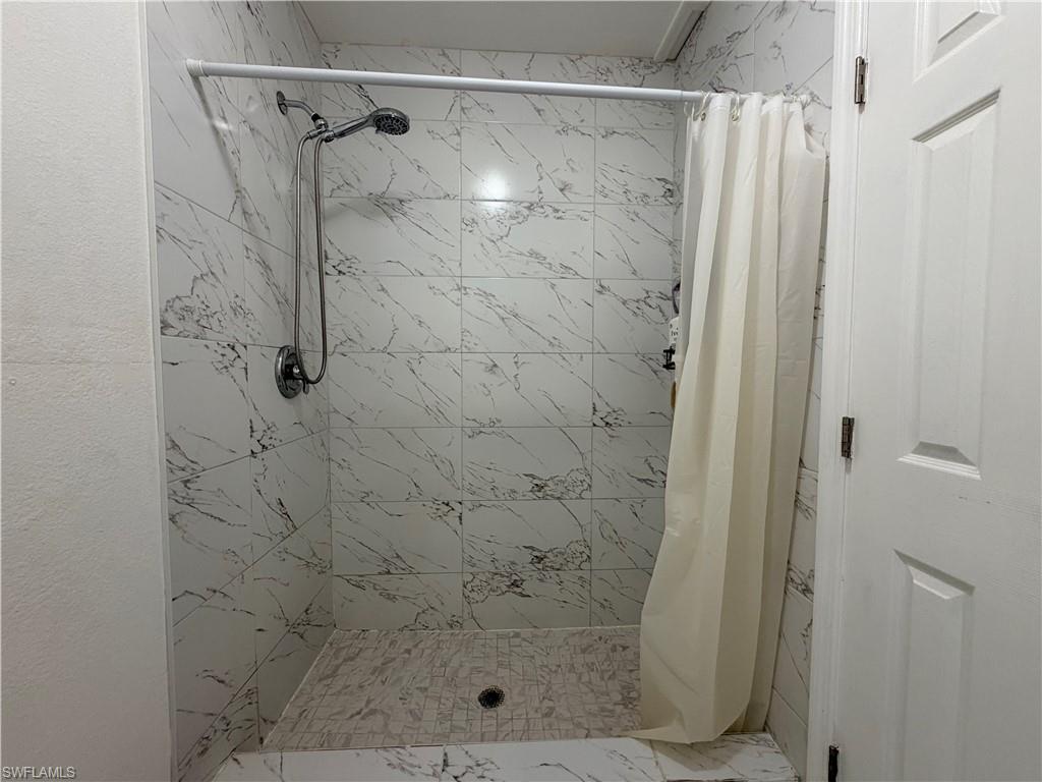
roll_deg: +0.3
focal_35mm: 14
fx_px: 421
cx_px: 521
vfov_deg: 85.7
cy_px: 391
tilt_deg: -3.2
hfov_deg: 102.1
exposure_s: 1/60
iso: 160
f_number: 2.2
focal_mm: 2.22
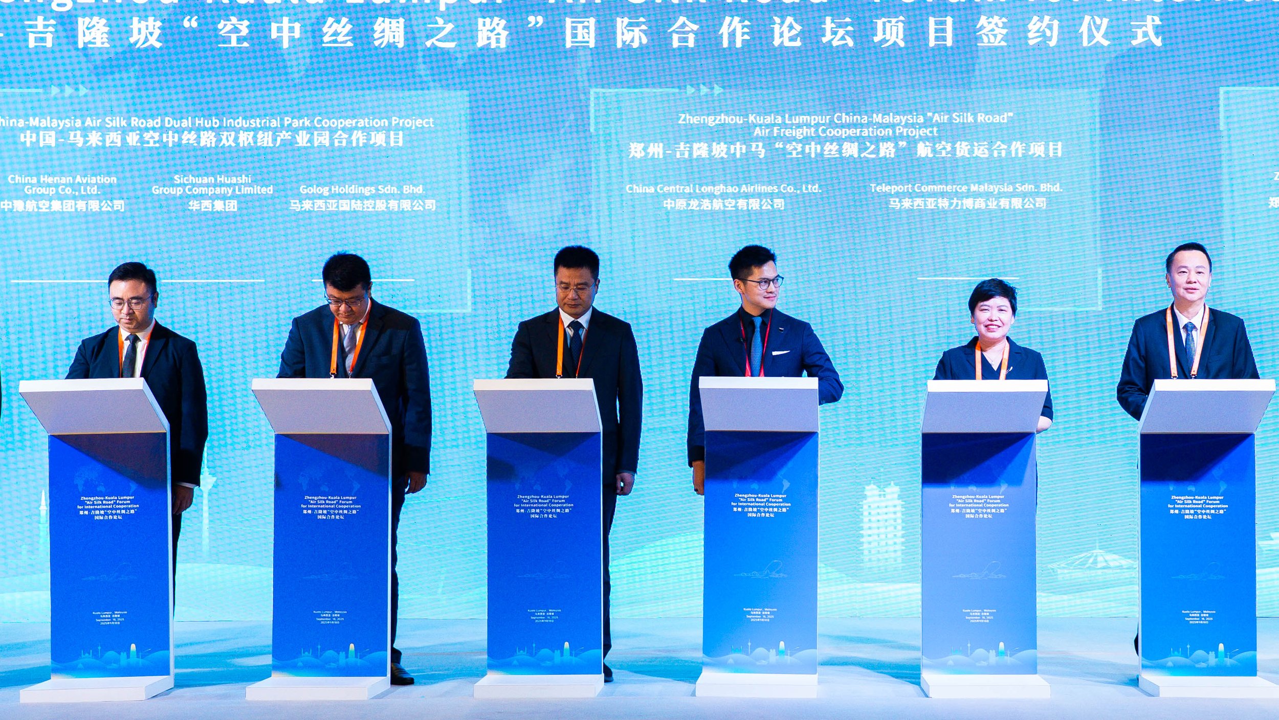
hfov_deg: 30.3
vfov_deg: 17.4
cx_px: 766
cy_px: 346
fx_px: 2359
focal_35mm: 70
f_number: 3.5
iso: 1000
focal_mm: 35.5
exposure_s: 1/100
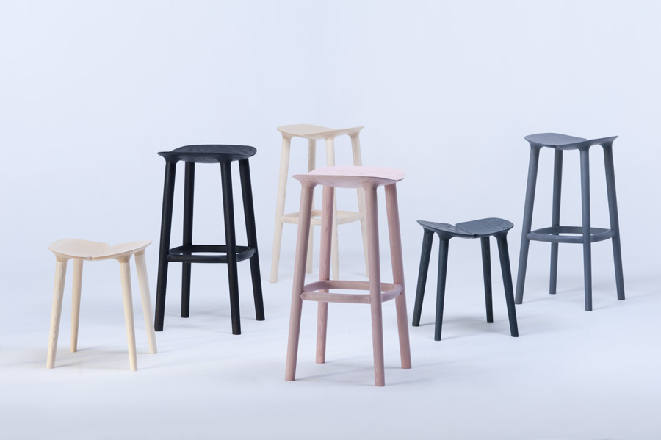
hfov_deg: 19.5
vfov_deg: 13.0
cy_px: 220
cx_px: 330
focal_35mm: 105
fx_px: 1927
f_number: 16
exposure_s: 1/200
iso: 100
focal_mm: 105
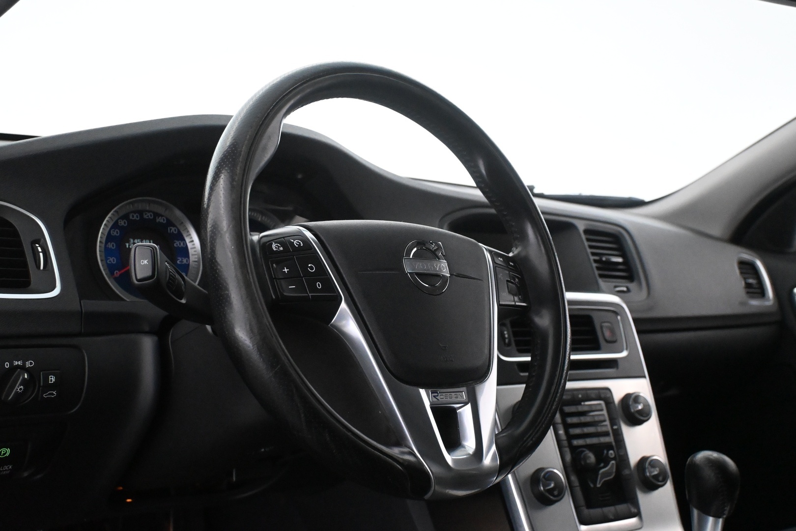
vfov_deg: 30.8
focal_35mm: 44
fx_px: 962
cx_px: 398
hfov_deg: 45.0
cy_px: 266
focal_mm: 29
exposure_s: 1/60
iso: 6400
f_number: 4.8
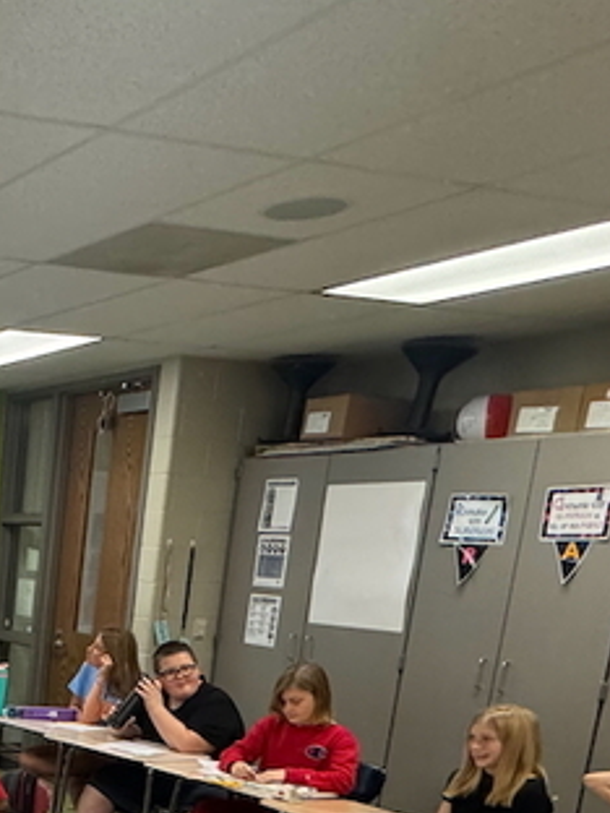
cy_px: 771
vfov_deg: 37.7
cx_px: -284
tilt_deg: -13.3
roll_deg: -1.0
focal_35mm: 46
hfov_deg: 24.9
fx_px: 1081
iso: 320
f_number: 2.2
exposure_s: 1/120
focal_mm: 2.22
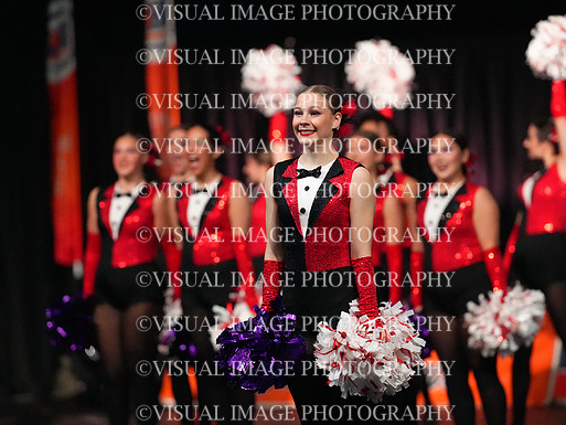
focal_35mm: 326
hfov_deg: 6.1
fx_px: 5332
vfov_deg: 4.6
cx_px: 296
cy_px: 212
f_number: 3.5
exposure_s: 1/1250
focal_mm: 300
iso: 16000
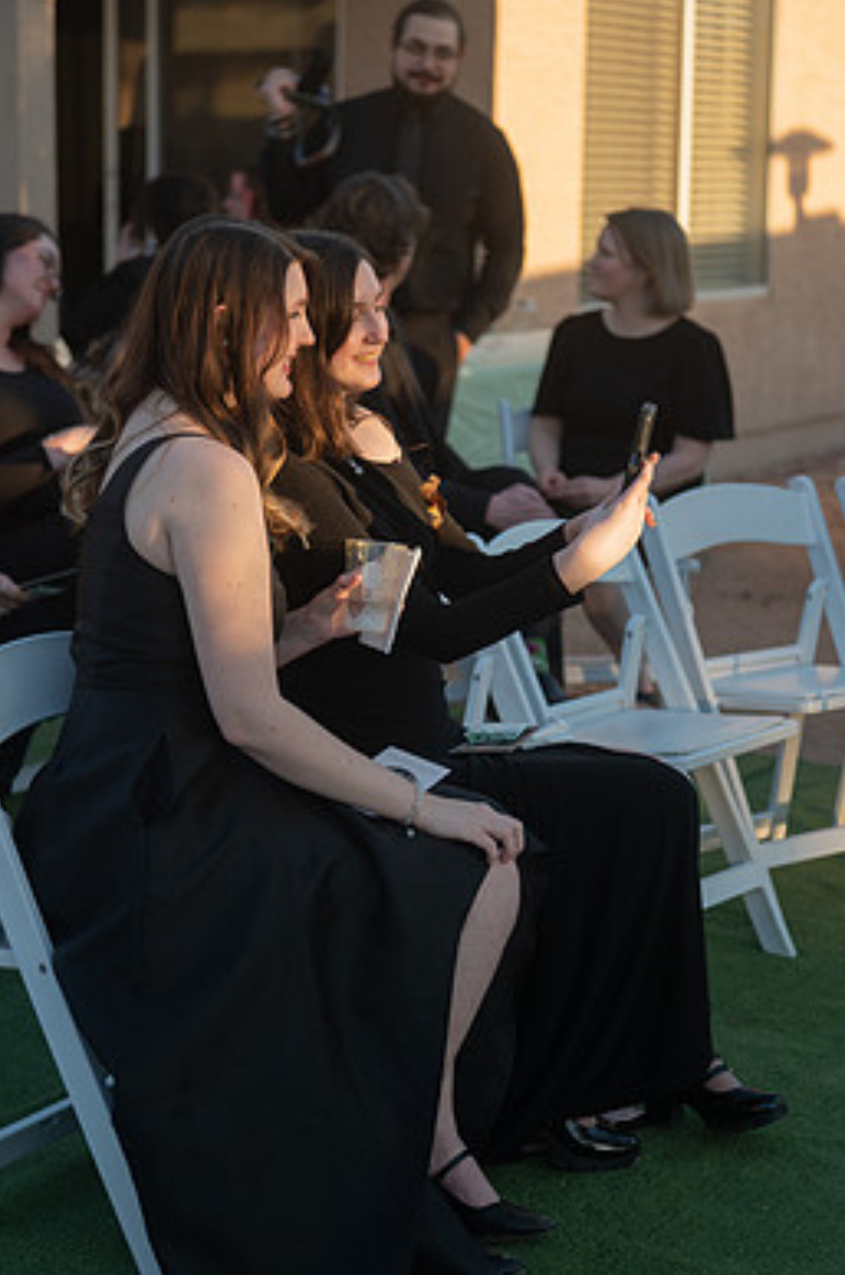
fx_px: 2546
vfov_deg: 28.1
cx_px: 403
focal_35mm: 72
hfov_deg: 18.8
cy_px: 690
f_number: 2.8
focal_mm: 62
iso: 320
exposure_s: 1/1600
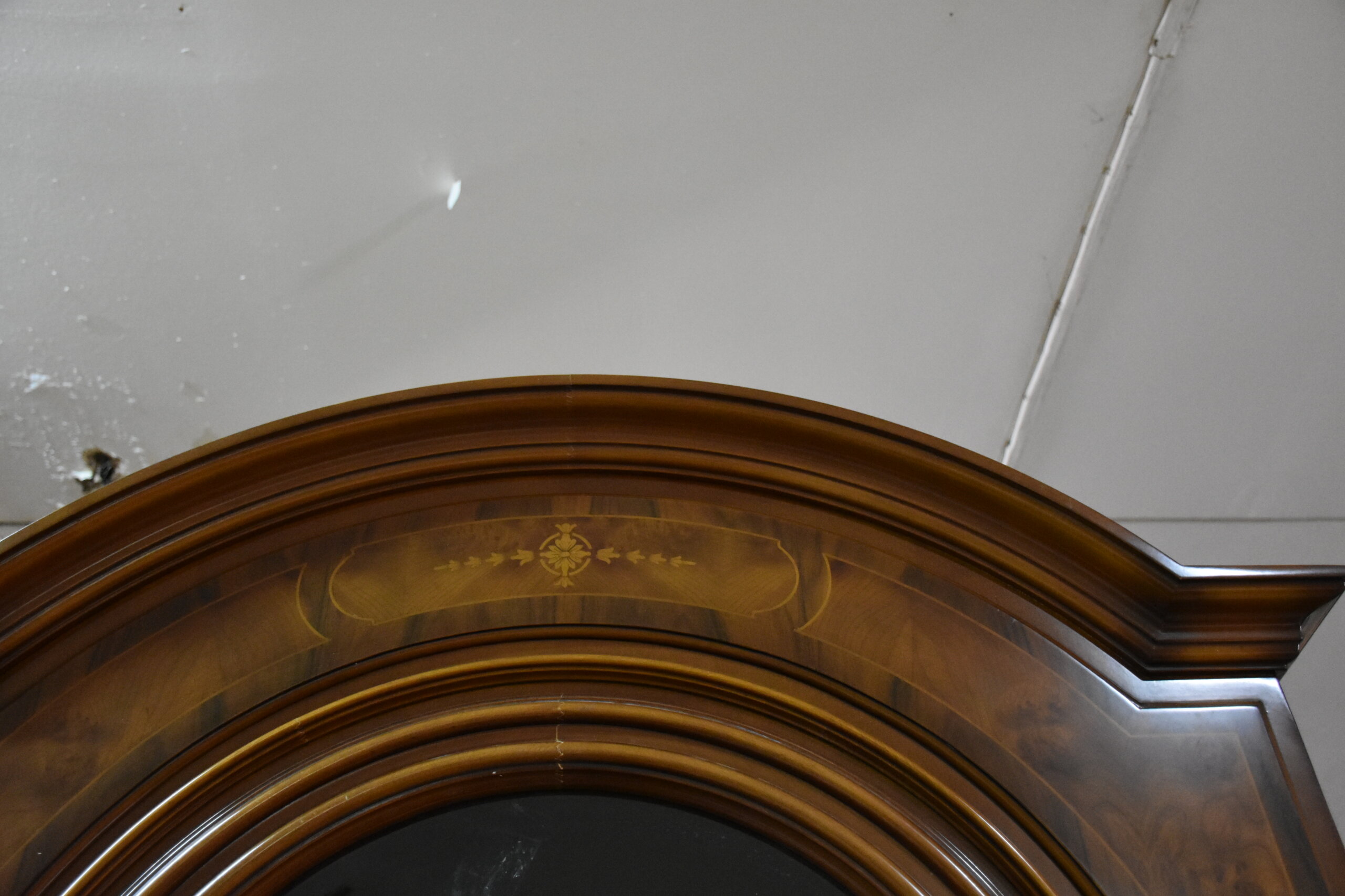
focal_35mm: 34
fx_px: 1289
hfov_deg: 55.1
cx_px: 672
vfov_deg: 38.4
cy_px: 448
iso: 4500
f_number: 3.8
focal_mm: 23
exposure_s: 1/60
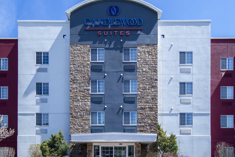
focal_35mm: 25
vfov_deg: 51.3
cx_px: 113
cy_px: 96
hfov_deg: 72.0
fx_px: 162
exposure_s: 1/400
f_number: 7.1
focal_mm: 11
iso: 250
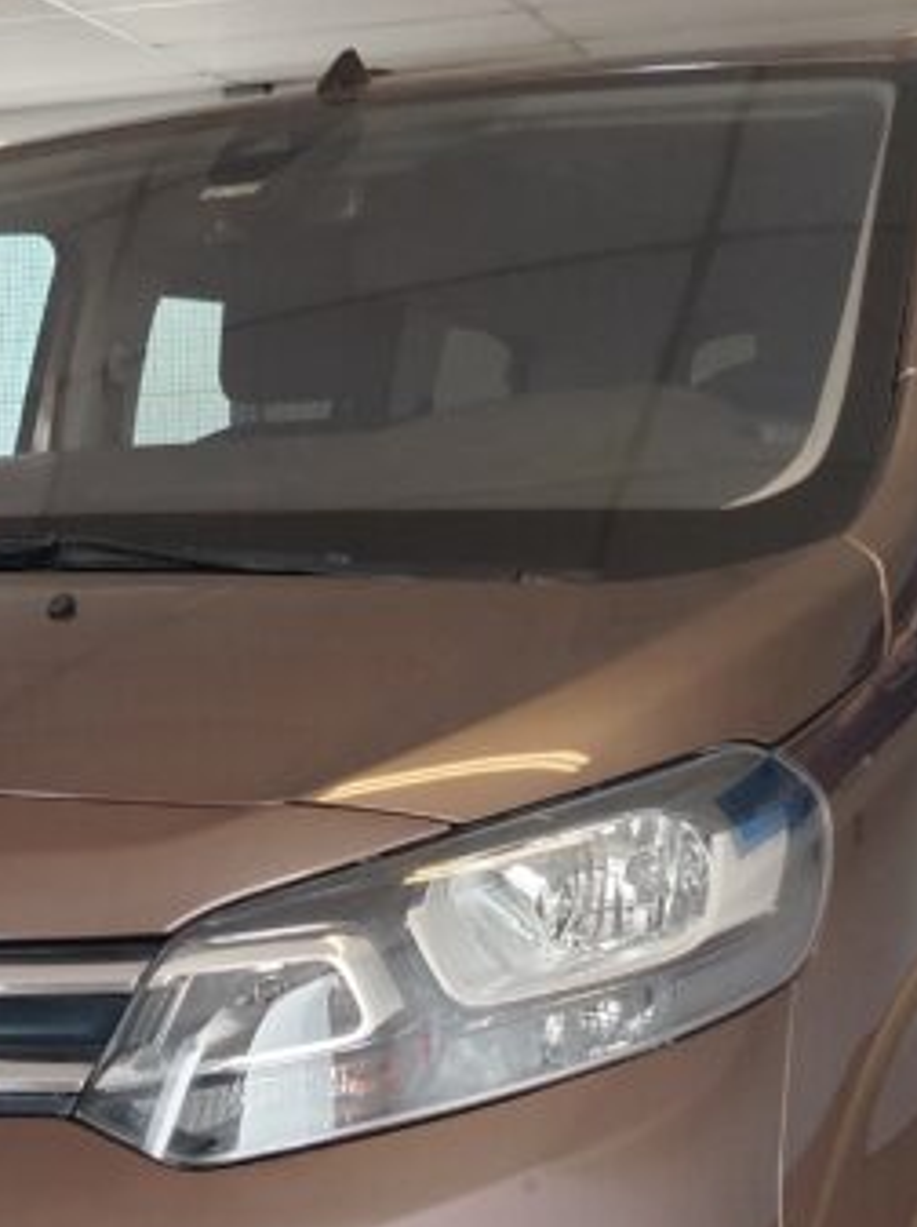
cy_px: 976
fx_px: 2583
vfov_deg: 26.2
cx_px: 80
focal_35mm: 73
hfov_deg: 19.7
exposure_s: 1/50
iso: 378
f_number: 1.75
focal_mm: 5.25
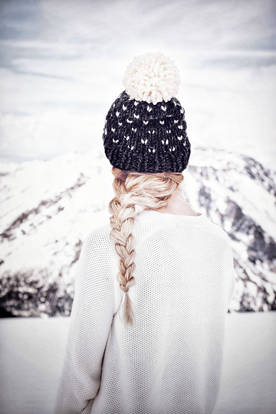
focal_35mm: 82
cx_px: 138
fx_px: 948
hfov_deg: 16.6
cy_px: 207
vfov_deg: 24.6
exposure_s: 1/1250
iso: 200
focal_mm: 55
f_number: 5.6
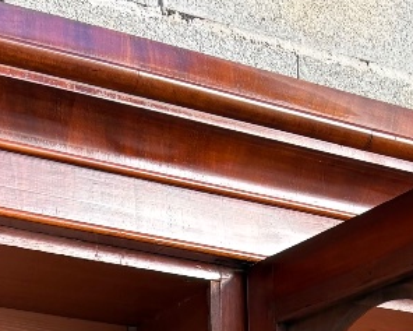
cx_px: 375
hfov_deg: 18.3
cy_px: 834
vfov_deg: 11.7
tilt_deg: -8.2
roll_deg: -1.5
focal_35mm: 103
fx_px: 1259
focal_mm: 5.96
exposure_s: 1/121
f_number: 1.6
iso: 50
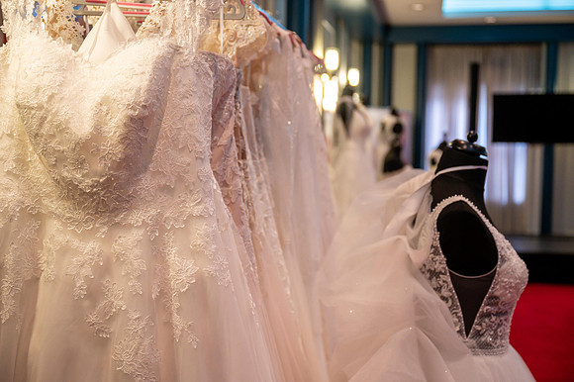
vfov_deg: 29.2
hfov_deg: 42.8
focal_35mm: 46
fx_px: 733
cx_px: 287
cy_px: 191
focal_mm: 46
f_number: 2.8
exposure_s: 1/200
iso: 2000
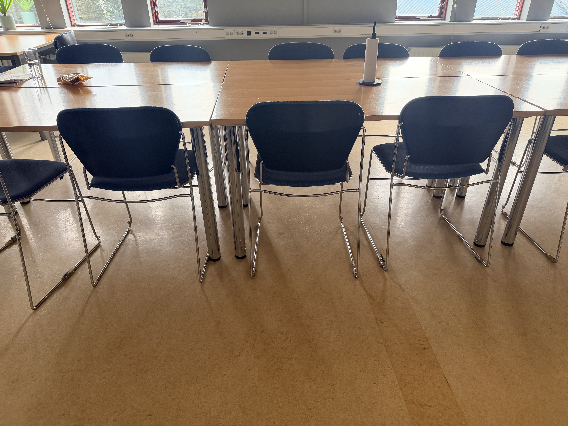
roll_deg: +0.7
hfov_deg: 71.6
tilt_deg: -30.4
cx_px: 284
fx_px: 394
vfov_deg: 56.8
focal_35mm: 24
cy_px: 213
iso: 200
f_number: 1.78
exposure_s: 1/188
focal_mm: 6.76
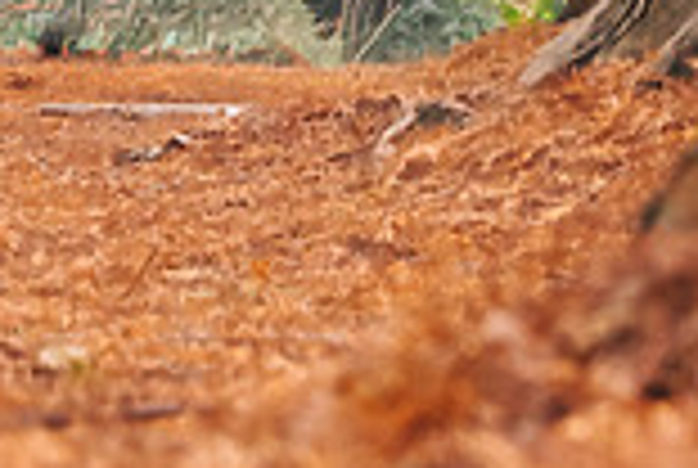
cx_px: -887
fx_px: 5653
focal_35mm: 291
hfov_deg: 6.7
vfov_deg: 4.6
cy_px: -655
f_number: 5.6
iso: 800
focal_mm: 58
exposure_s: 1/50
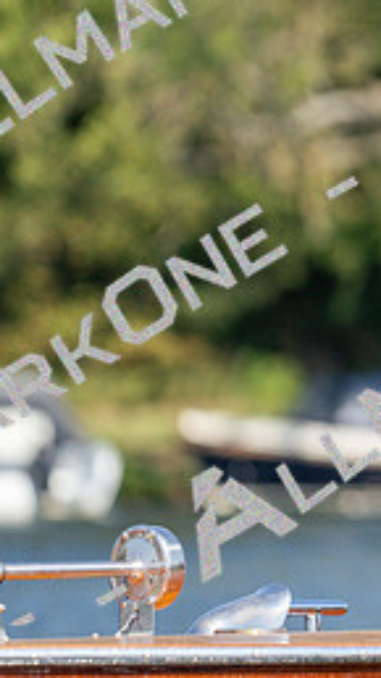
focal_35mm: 694
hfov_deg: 1.7
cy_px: 175
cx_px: 725
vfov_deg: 3.1
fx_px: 12473
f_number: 5.6
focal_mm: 295
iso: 400
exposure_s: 1/2000
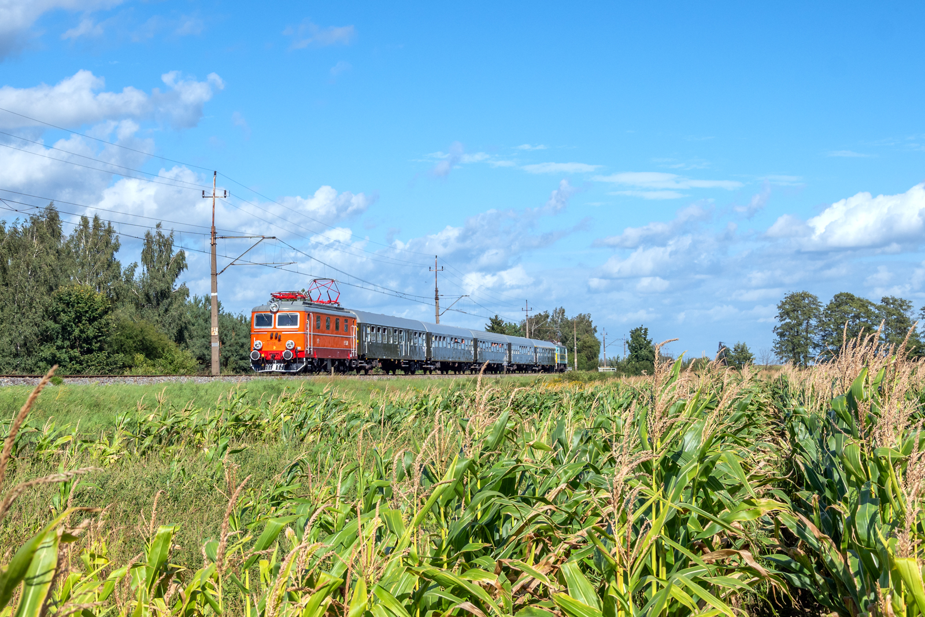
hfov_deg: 41.1
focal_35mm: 48
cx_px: 462
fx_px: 1233
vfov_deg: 28.1
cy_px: 308
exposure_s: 1/1000
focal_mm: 32
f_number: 9
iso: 125
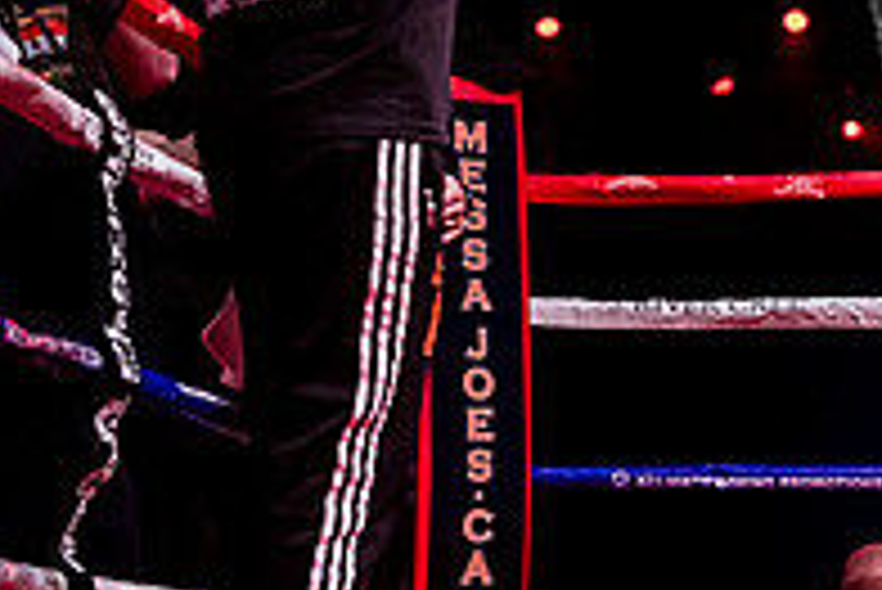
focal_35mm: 130
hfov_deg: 15.5
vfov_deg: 10.4
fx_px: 3187
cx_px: 855
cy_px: -115
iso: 4000
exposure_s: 1/1000
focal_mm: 44
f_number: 2.8
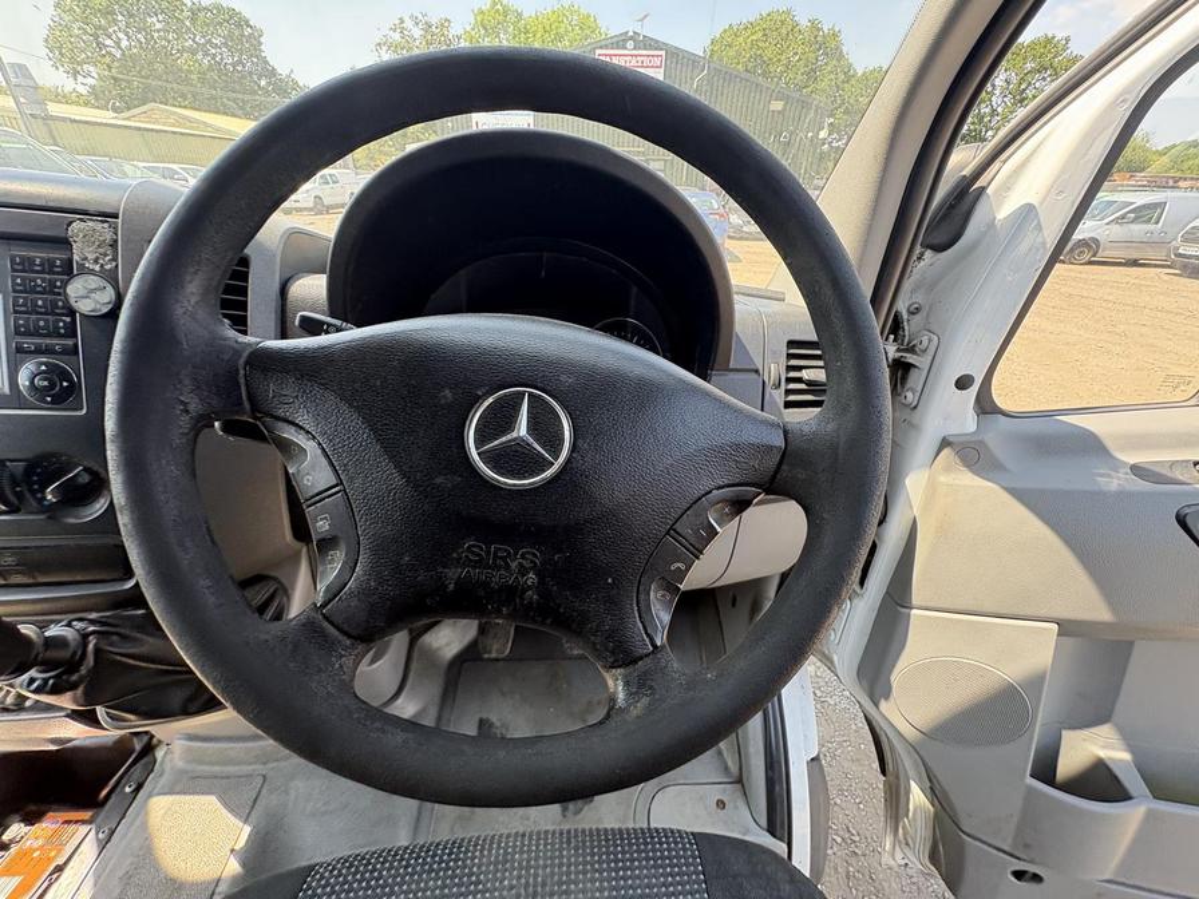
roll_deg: -1.7
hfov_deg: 102.1
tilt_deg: -24.7
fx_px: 485
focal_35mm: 14
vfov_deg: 85.7
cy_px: 450
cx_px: 600
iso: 125
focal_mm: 2.22
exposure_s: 1/130
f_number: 2.2
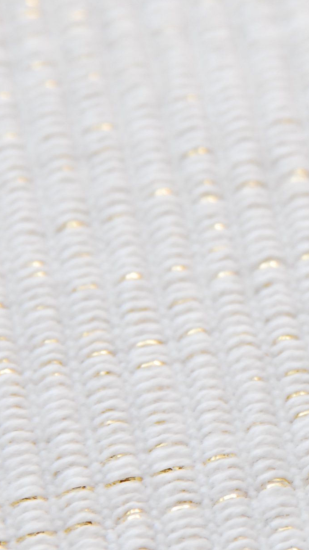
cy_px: 298
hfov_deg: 3.4
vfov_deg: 6.2
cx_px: 672
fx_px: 5086
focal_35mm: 349
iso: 400
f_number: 5.6
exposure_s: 1/350
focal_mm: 70
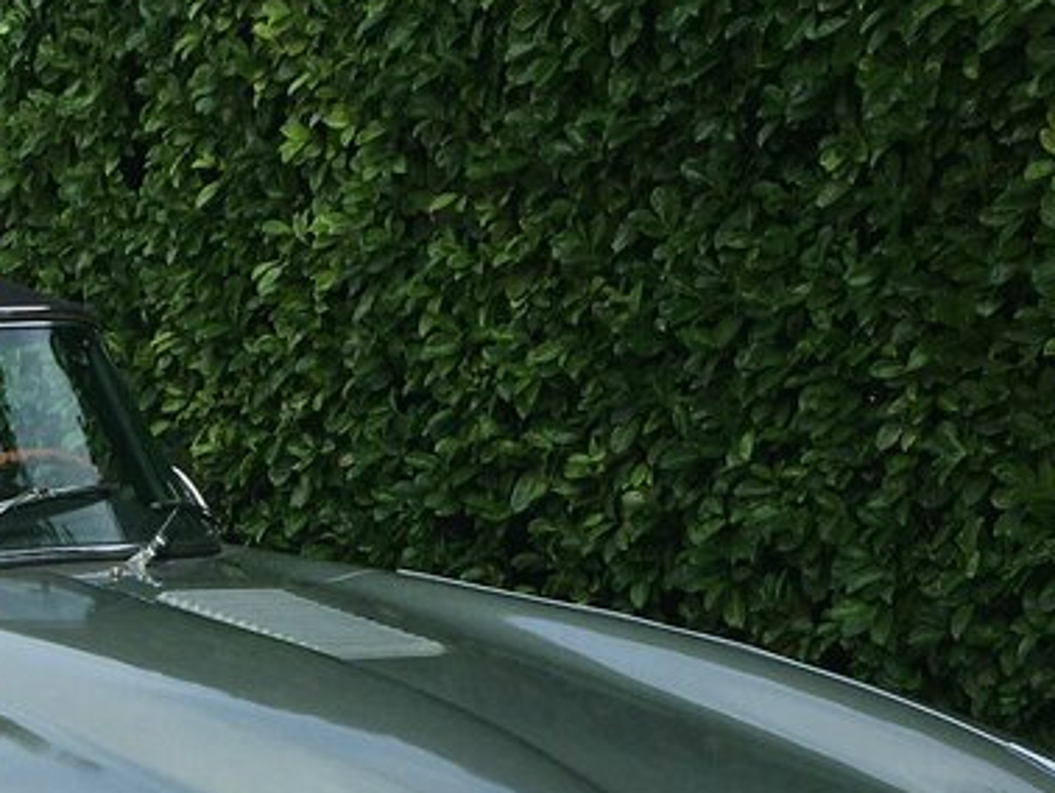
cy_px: 907
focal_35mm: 92
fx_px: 2806
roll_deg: -0.6
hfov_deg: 21.1
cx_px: 251
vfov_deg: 15.6
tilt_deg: -19.3
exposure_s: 1/1637
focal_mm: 4.15
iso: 25
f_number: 2.2
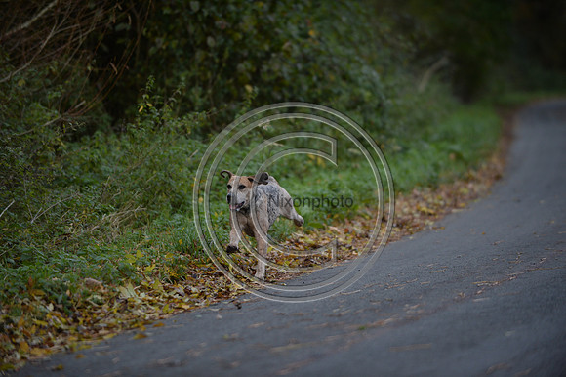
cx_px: 283
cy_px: 188
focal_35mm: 200
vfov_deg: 6.9
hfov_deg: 10.3
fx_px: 3143
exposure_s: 1/1250
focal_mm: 200
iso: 800
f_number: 2.8
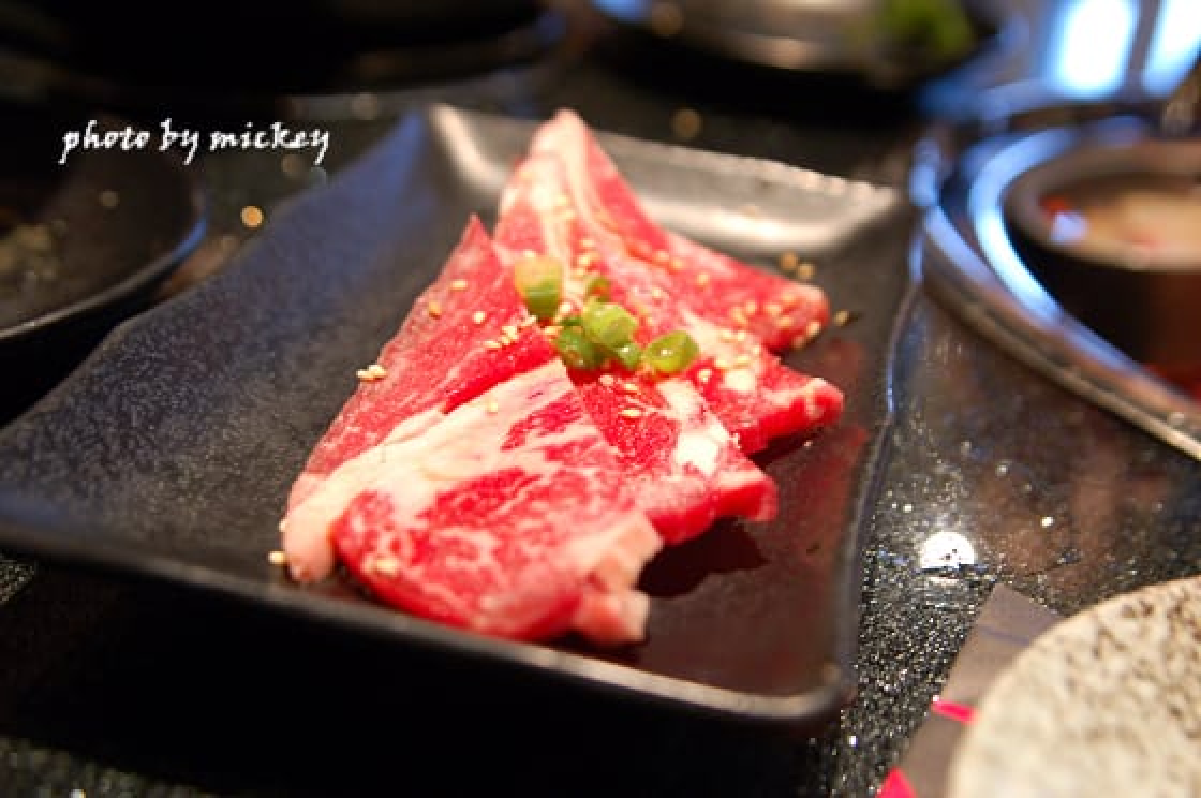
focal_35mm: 48
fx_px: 1599
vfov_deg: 28.0
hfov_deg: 41.2
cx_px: 600
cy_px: 399
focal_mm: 32
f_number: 4
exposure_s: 1/20
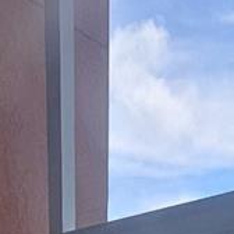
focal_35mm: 82
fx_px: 627
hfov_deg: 21.1
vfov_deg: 10.4
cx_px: 92
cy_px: 766
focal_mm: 1.7
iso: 32
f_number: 2.2
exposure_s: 1/197
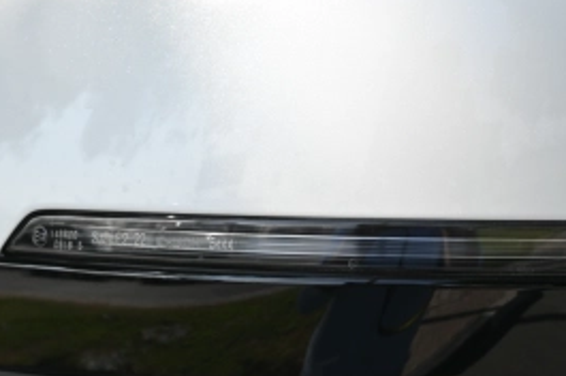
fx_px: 1357
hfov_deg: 23.5
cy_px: 191
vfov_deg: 15.8
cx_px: 216
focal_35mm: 86
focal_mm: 30.5
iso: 100
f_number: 6.3
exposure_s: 1/320
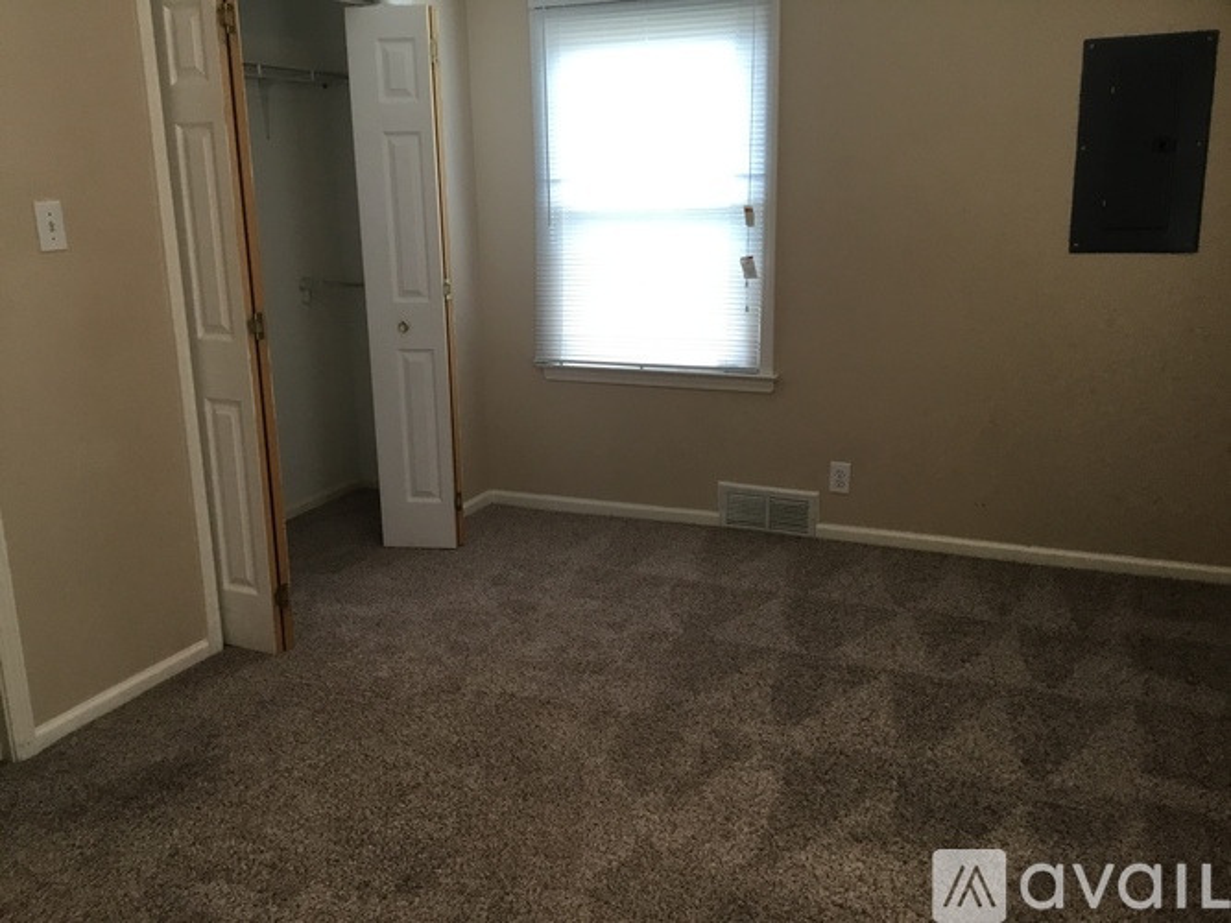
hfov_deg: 58.4
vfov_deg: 45.4
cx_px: 616
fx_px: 1102
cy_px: 462
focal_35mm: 31
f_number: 2.4
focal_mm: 3.3
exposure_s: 1/30
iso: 32
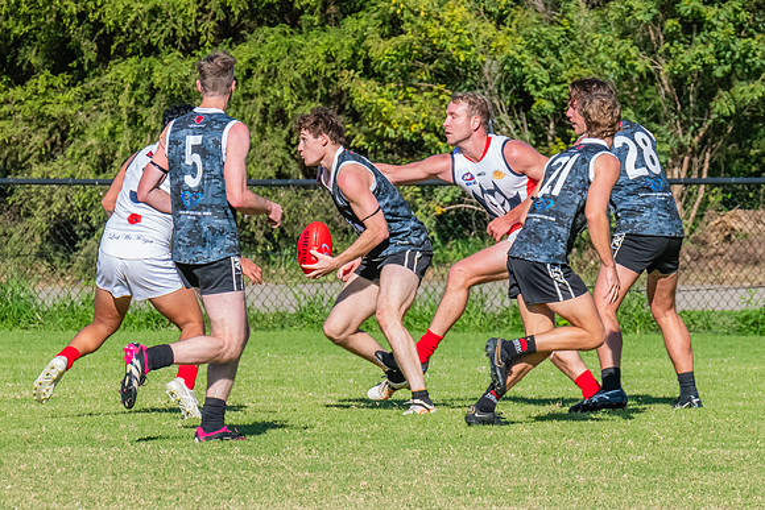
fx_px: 15748
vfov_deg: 1.9
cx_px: 437
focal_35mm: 741
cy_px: 291
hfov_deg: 2.8
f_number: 13
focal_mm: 410
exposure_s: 1/1600
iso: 1600
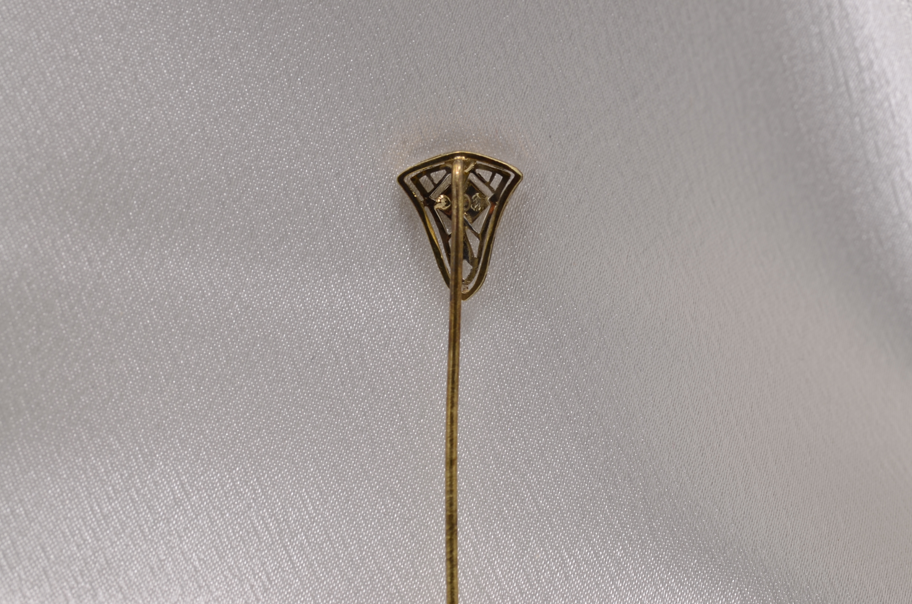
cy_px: 302
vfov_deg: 8.7
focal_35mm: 158
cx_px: 456
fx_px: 3982
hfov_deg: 13.1
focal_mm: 105
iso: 100
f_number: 16
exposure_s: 1/30
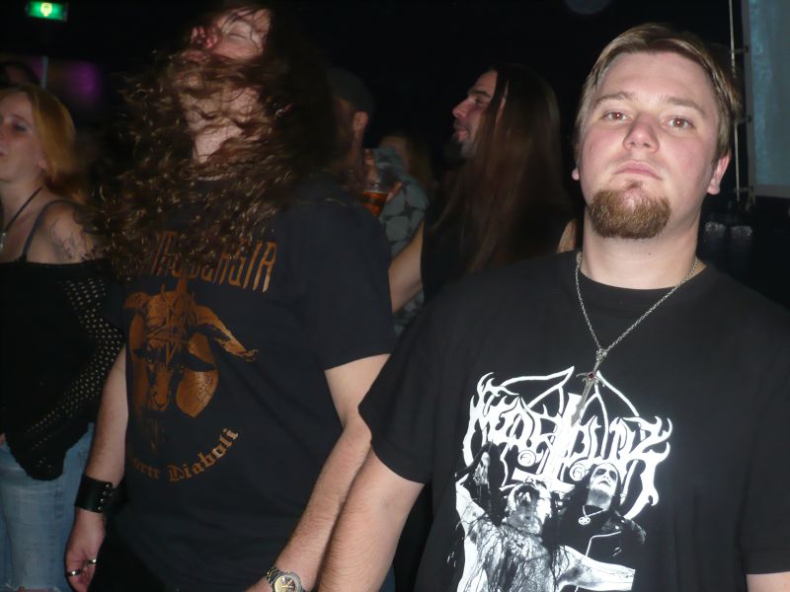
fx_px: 981
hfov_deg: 43.9
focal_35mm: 43
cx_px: 395
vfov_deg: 33.6
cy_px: 296
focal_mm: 7
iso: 200
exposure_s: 1/30
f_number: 3.4
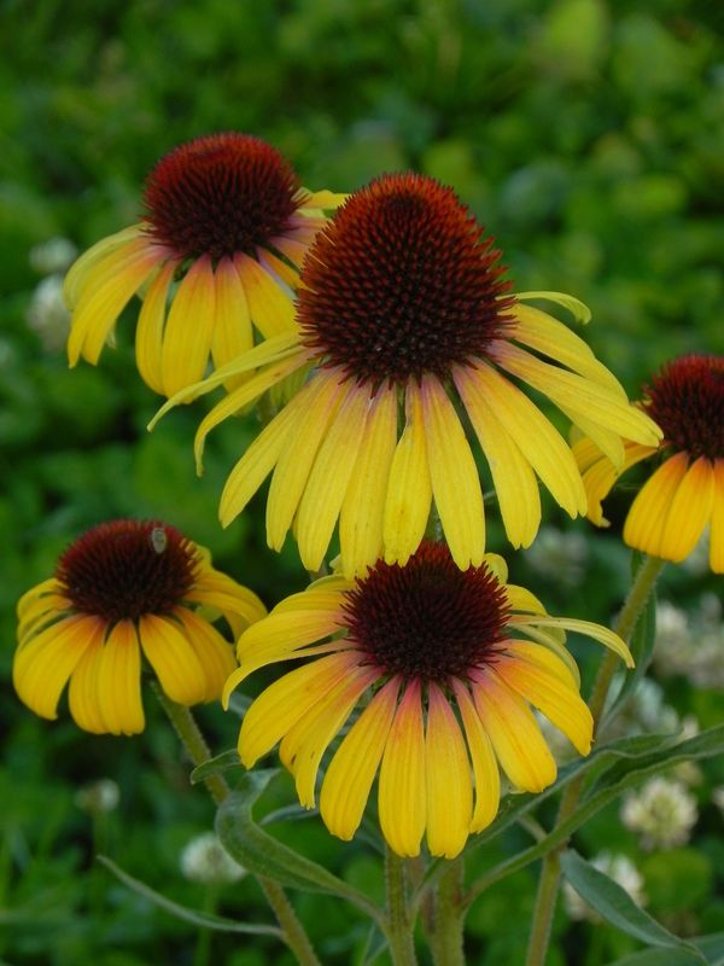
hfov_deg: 6.0
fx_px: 6888
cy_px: 483
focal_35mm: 247
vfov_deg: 8.0
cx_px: 362
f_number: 5
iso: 160
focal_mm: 44
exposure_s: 1/125
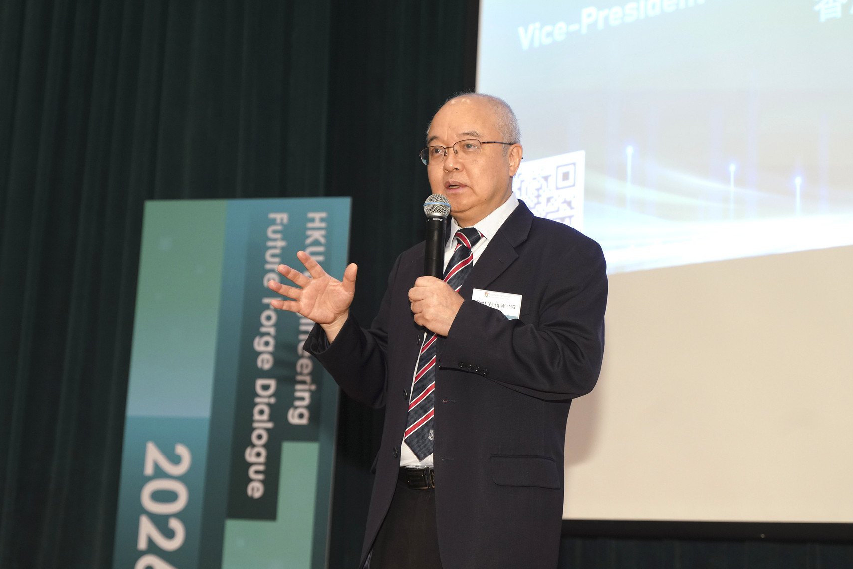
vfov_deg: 20.9
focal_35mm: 65
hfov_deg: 30.9
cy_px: 293
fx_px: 1540
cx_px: 459
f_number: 4
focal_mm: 58
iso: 2000
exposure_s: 1/160
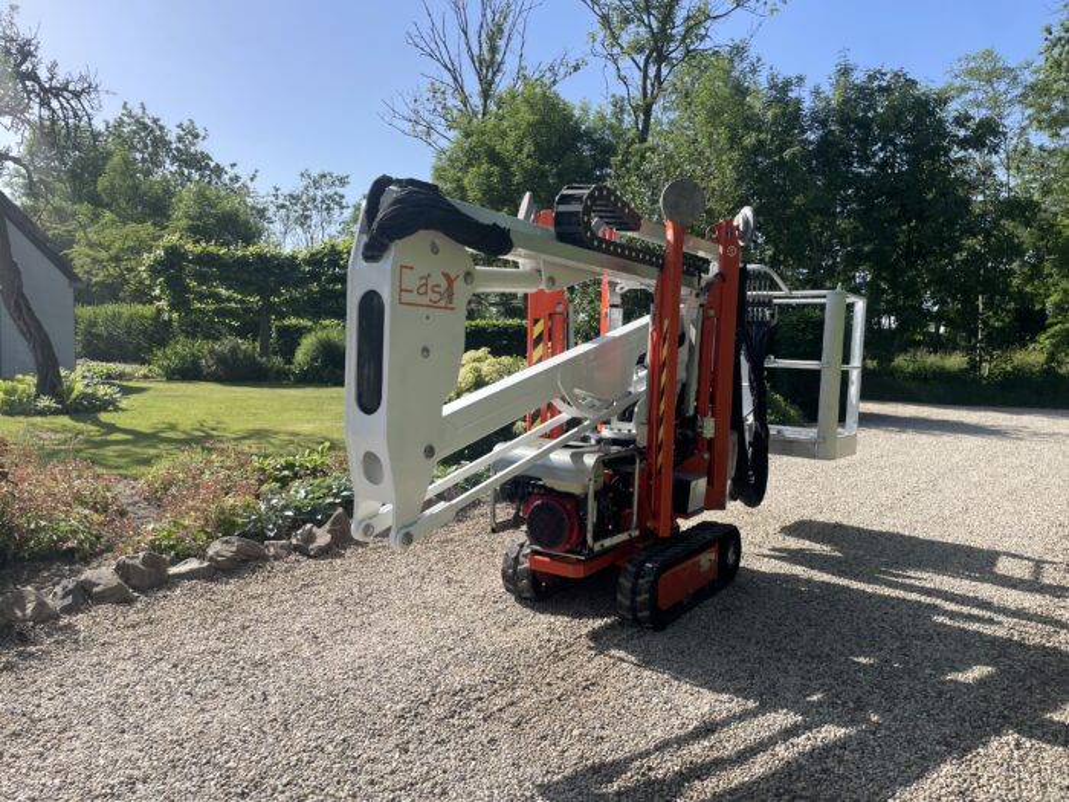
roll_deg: +0.4
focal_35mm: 26
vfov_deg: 53.1
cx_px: 534
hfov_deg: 67.3
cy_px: 401
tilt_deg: -4.7
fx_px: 803
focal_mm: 4.2
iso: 32
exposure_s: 1/2681
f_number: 1.6
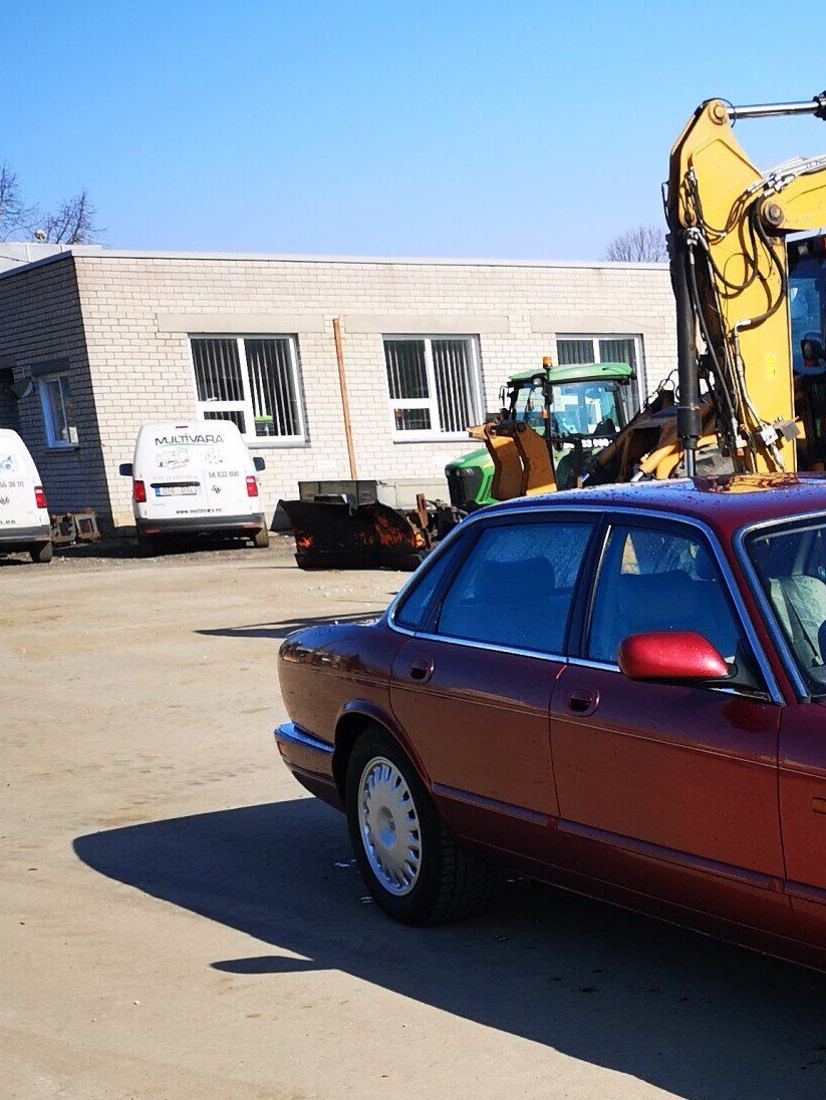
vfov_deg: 29.3
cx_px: 956
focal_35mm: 64
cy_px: 931
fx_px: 2036
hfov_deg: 21.5
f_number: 1.8
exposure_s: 1/1355
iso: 50
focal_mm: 3.95
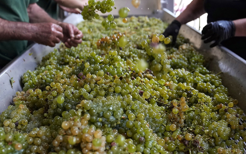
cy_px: 78
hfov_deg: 48.2
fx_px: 275
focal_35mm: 41
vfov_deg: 31.2
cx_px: 123
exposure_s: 1/1000
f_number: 3.2
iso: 1250
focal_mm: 27
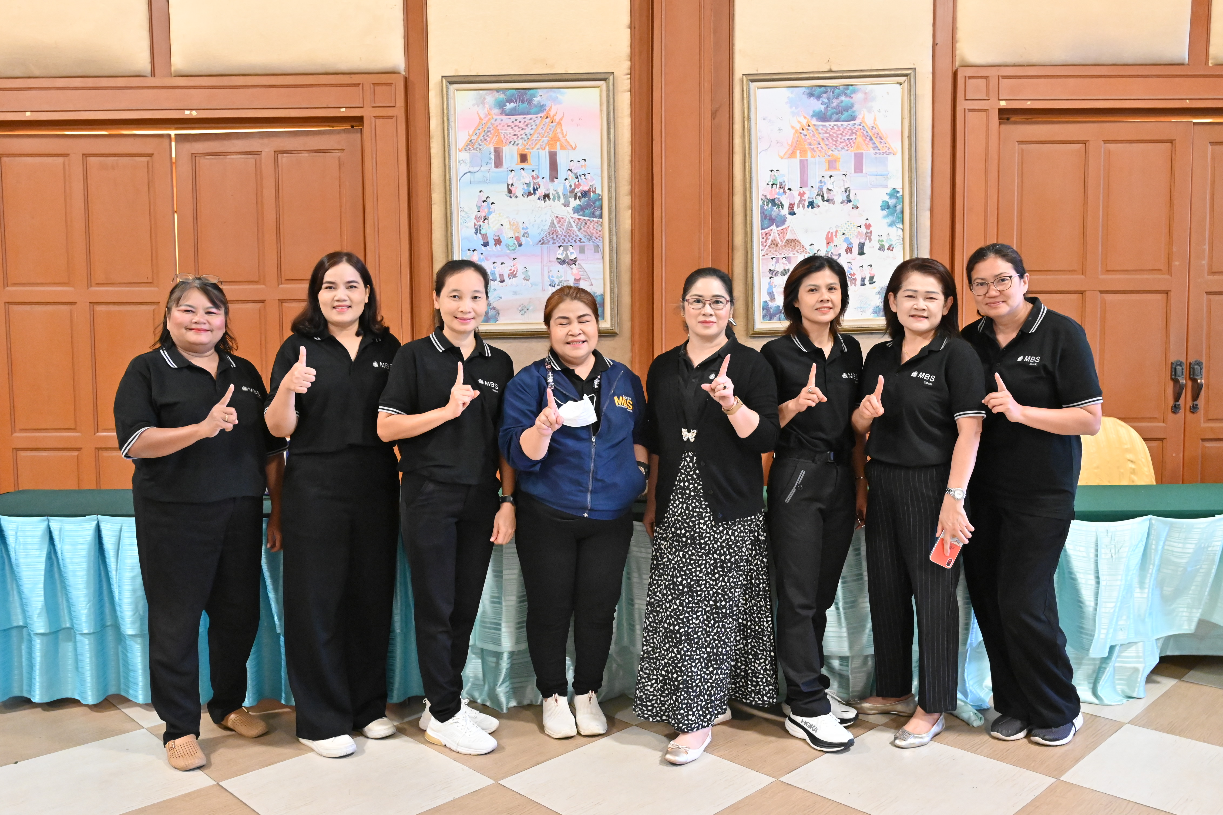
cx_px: 612
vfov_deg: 44.2
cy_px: 408
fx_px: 1002
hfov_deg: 62.8
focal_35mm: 30
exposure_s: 1/40
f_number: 5.6
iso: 8000
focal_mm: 29.5
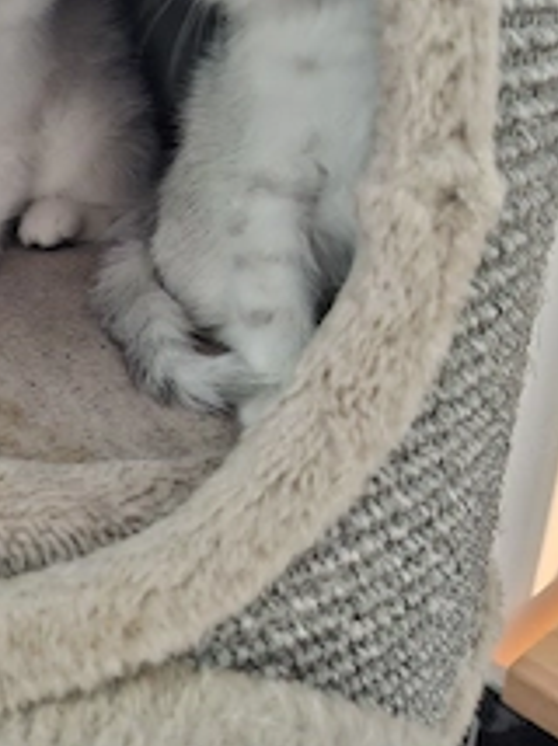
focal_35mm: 43
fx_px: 926
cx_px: 63
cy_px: 220
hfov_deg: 32.0
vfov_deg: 43.0
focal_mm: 5.54
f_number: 1.8
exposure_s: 1/14
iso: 1250
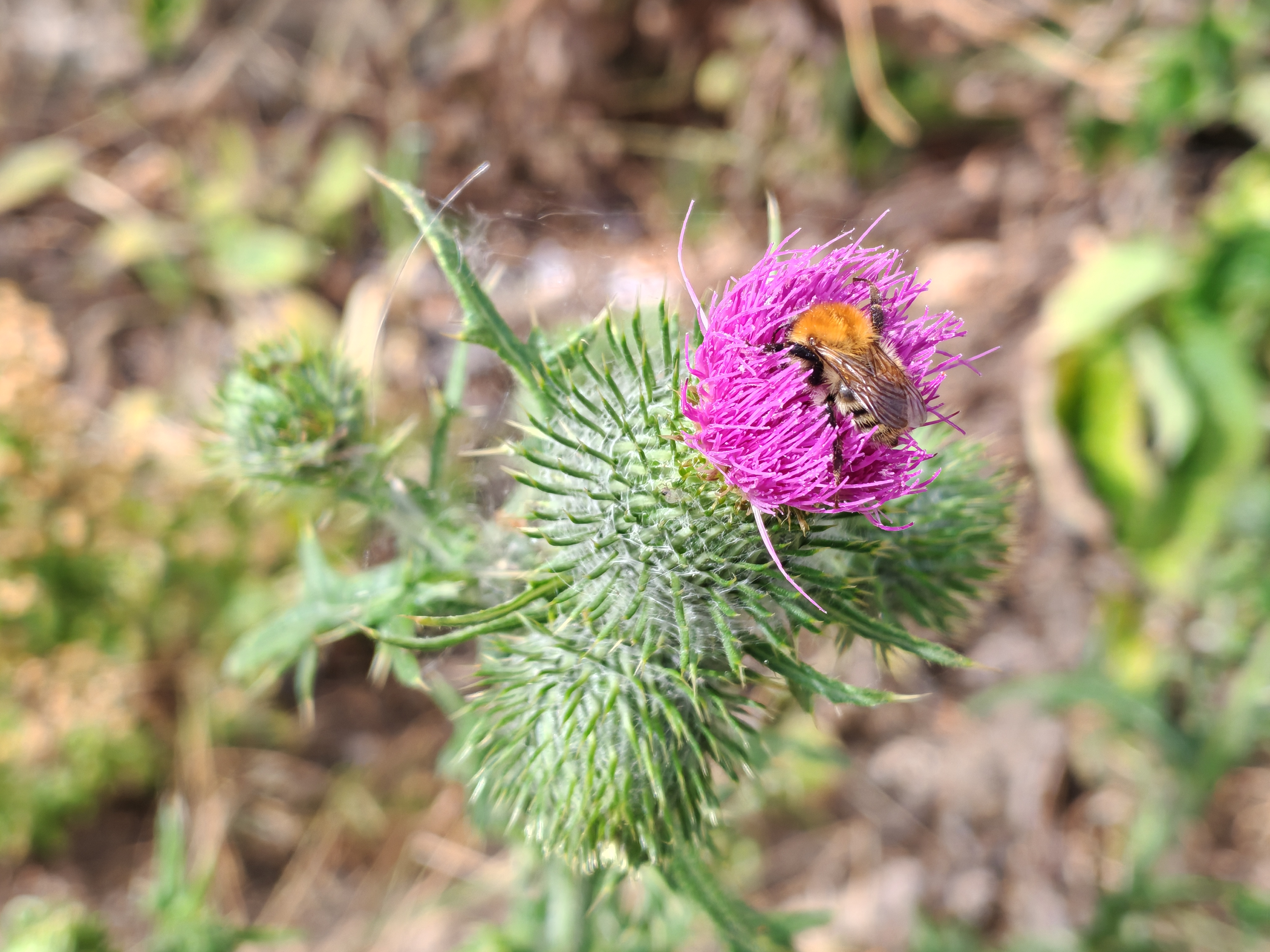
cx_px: 626
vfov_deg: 26.6
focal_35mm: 55
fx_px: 2018
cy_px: 473
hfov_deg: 34.9
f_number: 1.95
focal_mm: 5.52
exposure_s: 1/390
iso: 50
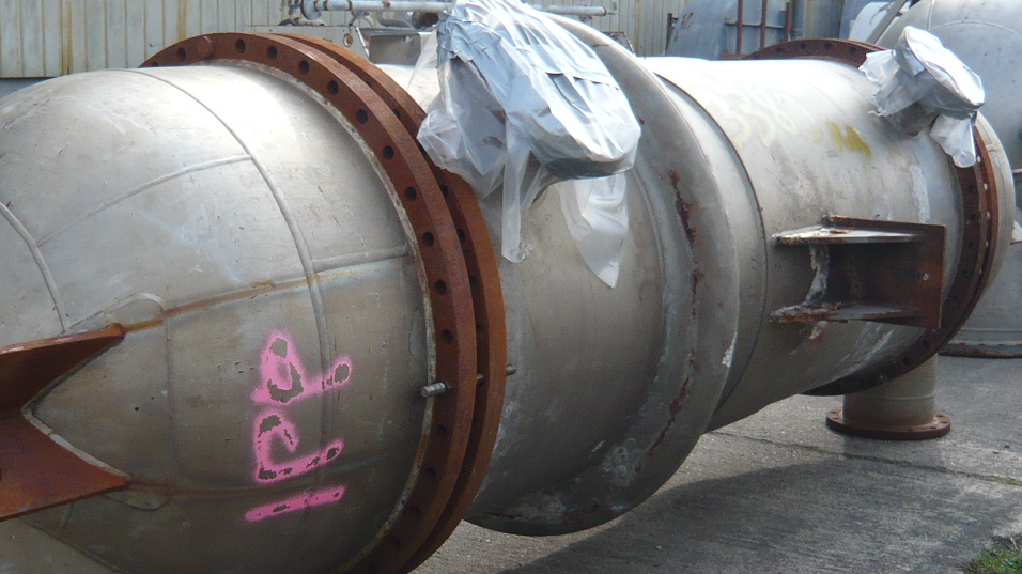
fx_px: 1463
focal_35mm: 54
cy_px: 391
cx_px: 430
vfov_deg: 22.1
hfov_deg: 38.4
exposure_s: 1/500
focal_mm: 4.6
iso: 100
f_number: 2.8
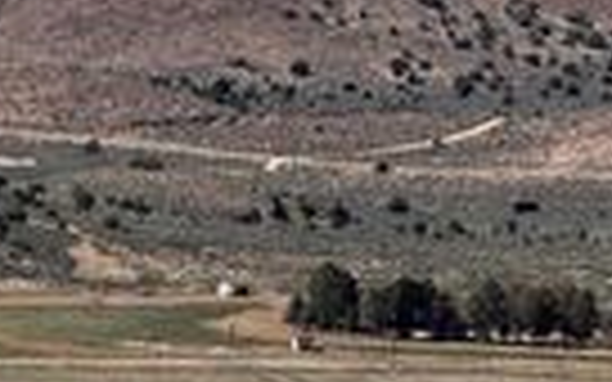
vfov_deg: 2.8
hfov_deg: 4.5
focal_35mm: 469
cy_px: -56
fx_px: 7822
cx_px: -243
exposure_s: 1/2083
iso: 50
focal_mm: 15.66
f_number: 2.8
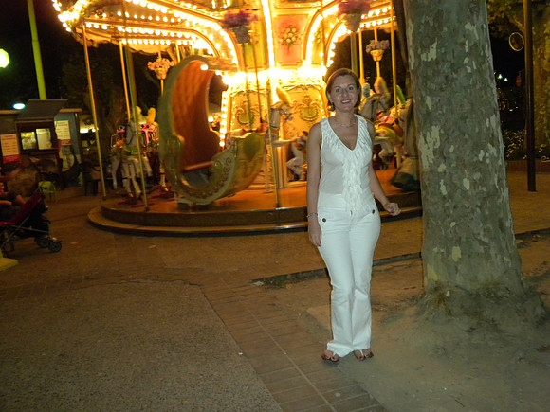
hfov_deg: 50.1
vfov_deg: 38.7
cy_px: 206
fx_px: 588
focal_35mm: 37
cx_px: 275
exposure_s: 1/30
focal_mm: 6.6
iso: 400
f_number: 3.5
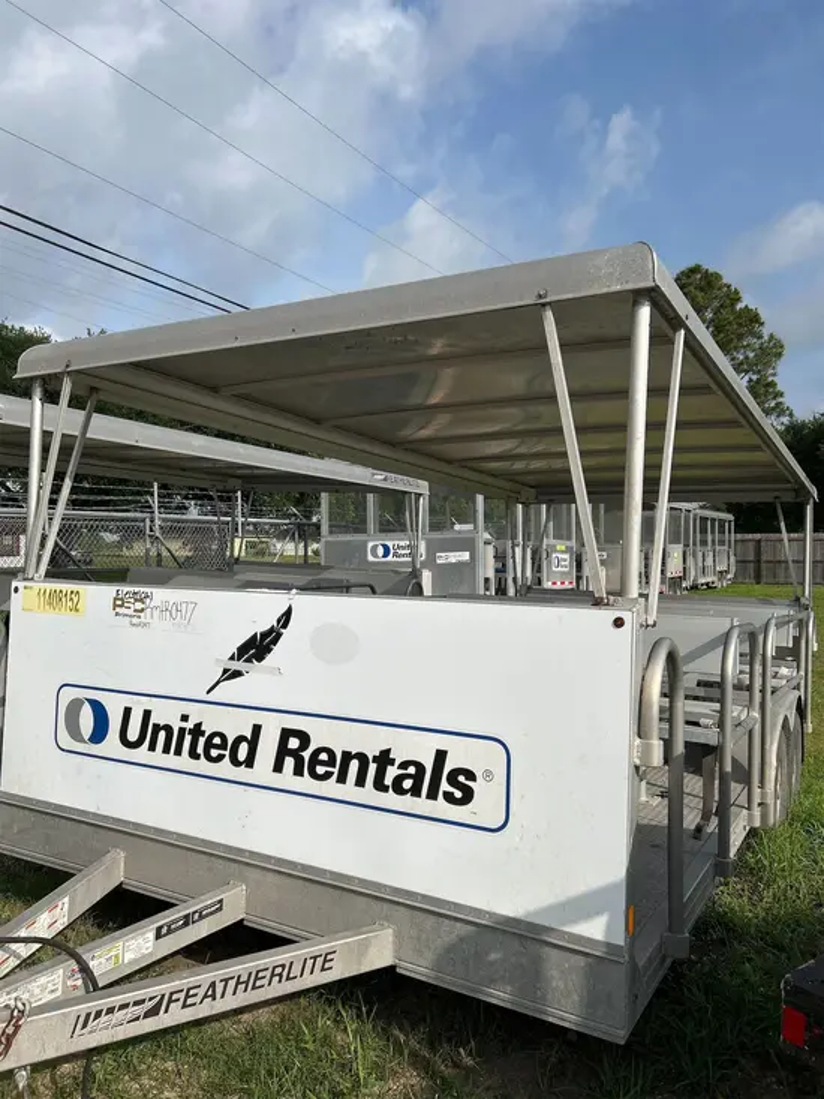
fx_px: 825
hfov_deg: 53.1
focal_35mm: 26
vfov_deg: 67.3
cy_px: 550
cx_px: 412
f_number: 1.5
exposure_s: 1/6579
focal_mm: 5.7
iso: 50
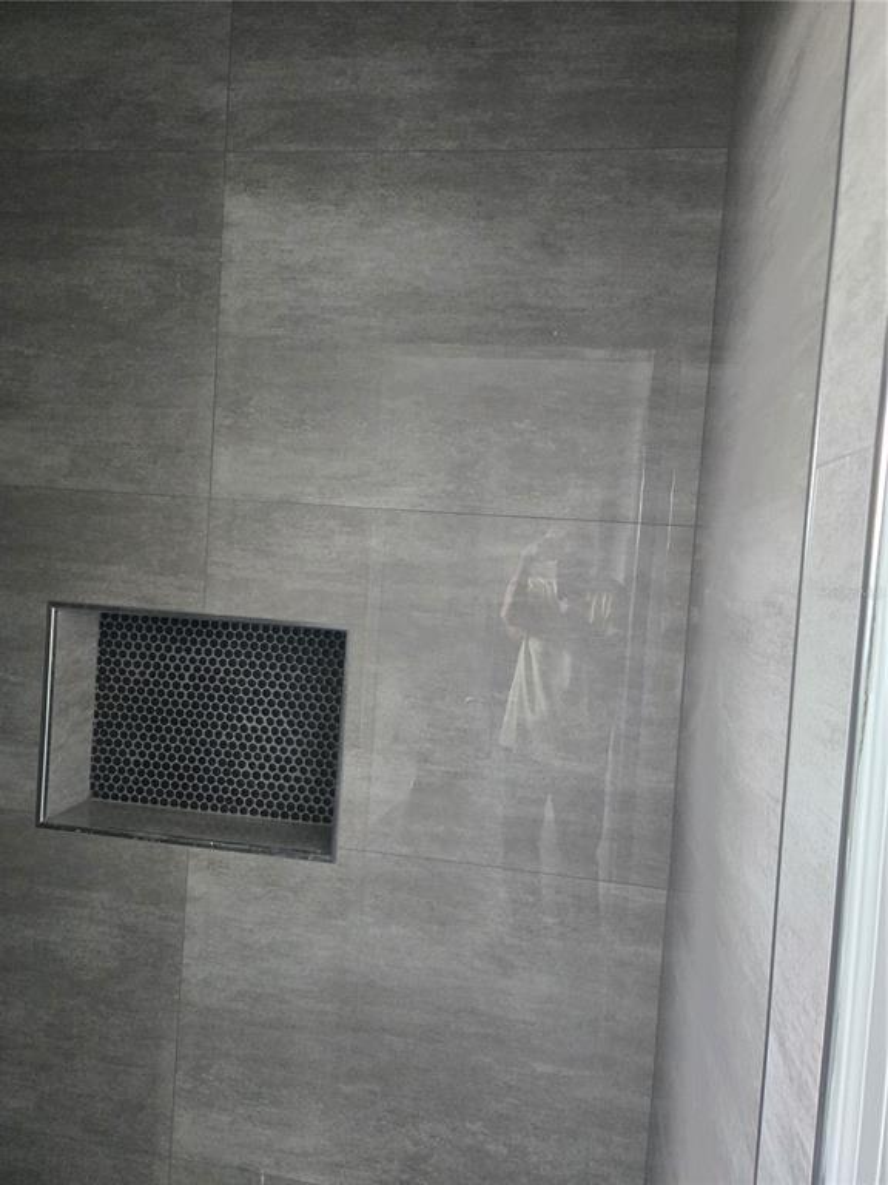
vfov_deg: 73.9
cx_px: 444
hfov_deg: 58.9
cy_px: 592
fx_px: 787
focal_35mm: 23
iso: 640
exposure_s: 1/60
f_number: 1.8
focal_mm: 5.4
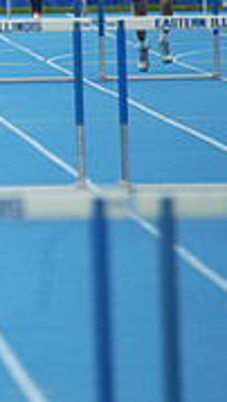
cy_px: -15
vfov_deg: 1.8
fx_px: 13013
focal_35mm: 1219
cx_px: -398
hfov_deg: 1.0
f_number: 5.6
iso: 400
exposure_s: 1/1250
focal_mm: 360
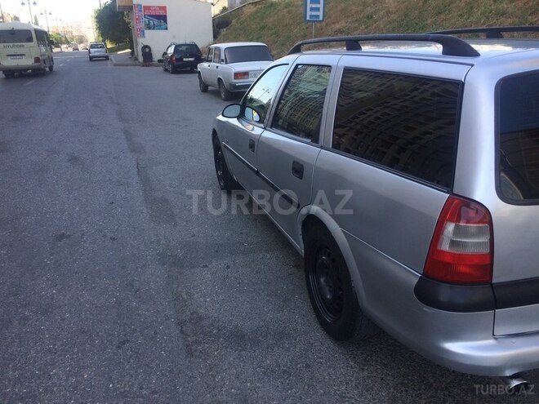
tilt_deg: -15.1
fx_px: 452
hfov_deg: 61.7
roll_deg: -4.2
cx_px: 270
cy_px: 202
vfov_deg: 48.2
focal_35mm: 29
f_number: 2.2
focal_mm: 4.15
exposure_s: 1/471
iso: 32
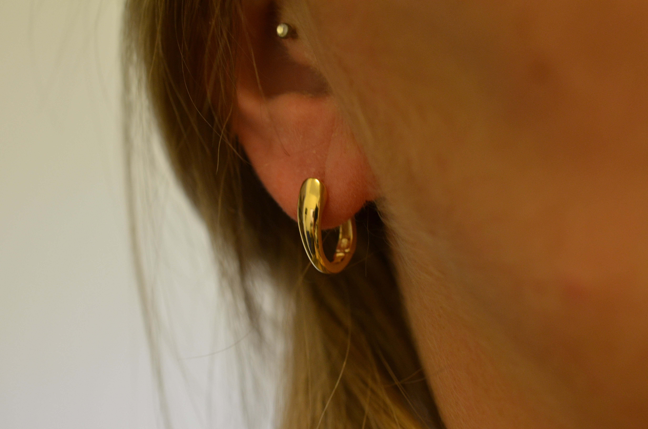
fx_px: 1078
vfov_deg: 22.5
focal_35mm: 60
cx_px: 324
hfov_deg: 33.5
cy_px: 214
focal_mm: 40
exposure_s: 1/60
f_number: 5
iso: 800
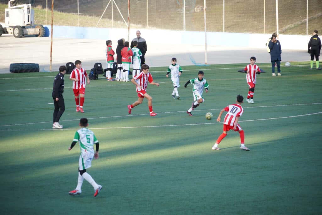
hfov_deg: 8.6
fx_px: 2147
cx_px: 161
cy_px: 108
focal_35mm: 240
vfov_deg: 5.7
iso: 1250
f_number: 6.3
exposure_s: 1/800
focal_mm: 240
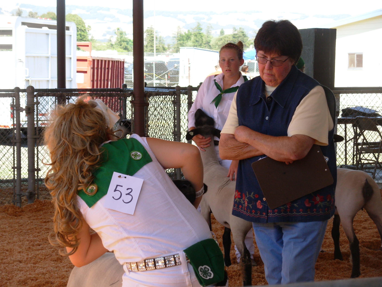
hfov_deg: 18.9
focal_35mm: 104
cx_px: 191
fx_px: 1148
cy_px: 144
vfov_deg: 14.2
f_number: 4
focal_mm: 17.2
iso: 50
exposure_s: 1/148
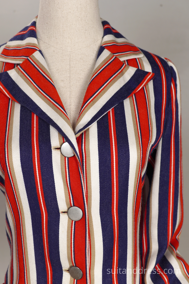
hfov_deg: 28.1
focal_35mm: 48
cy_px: 142
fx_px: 378
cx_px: 94
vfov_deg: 41.1
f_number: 5
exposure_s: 1/50
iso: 200
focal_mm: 32
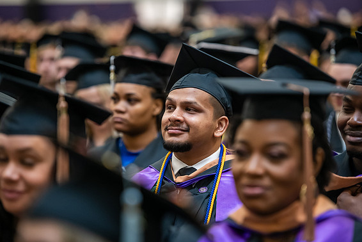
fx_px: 1650
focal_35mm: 164
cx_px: 180
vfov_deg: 8.4
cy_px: 119
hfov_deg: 12.5
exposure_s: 1/200
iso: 2500
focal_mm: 160
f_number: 3.2
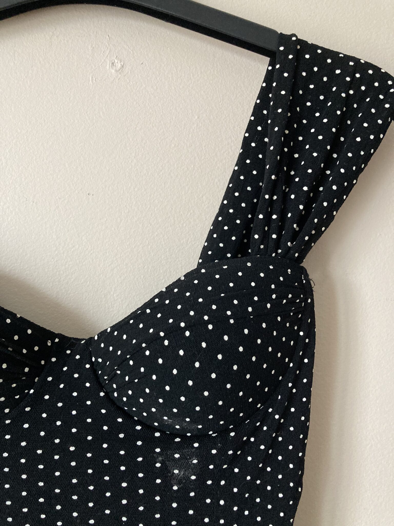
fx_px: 425
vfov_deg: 63.4
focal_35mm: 28
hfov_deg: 49.7
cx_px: 197
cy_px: 263
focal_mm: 3.99
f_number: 1.8
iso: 320
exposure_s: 1/60
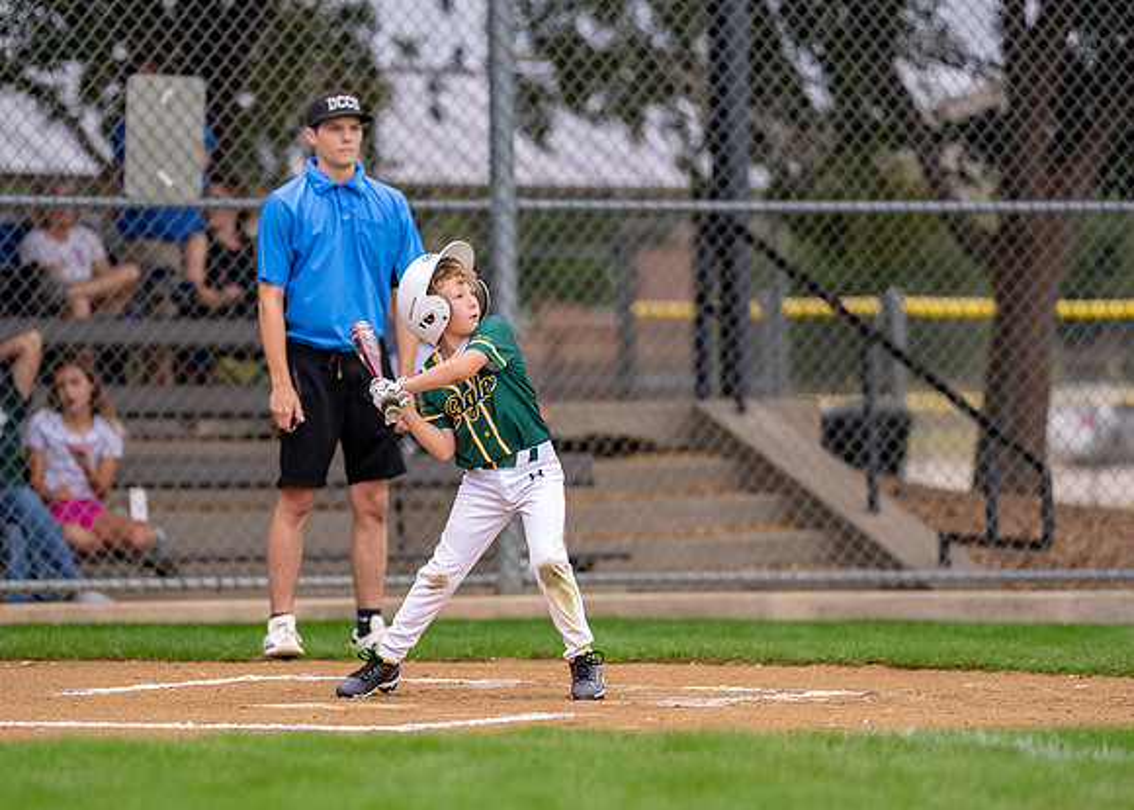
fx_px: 8497
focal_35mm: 264
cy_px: 424
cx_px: 457
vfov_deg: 5.5
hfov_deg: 7.6
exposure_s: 1/1600
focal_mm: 200
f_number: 2.8
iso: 250
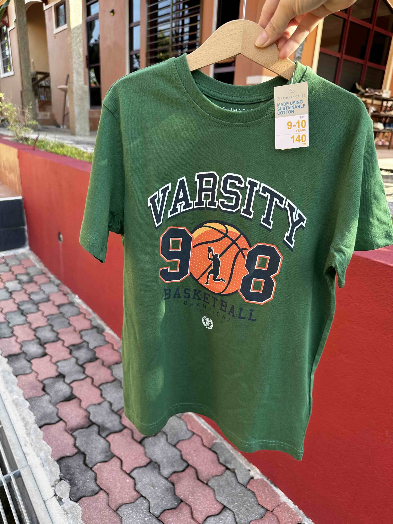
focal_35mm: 24
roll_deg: -3.8
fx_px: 363
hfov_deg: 56.8
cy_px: 262
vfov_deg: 71.6
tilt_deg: -19.8
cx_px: 196
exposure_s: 1/299
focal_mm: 6.86
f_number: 1.78
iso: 80
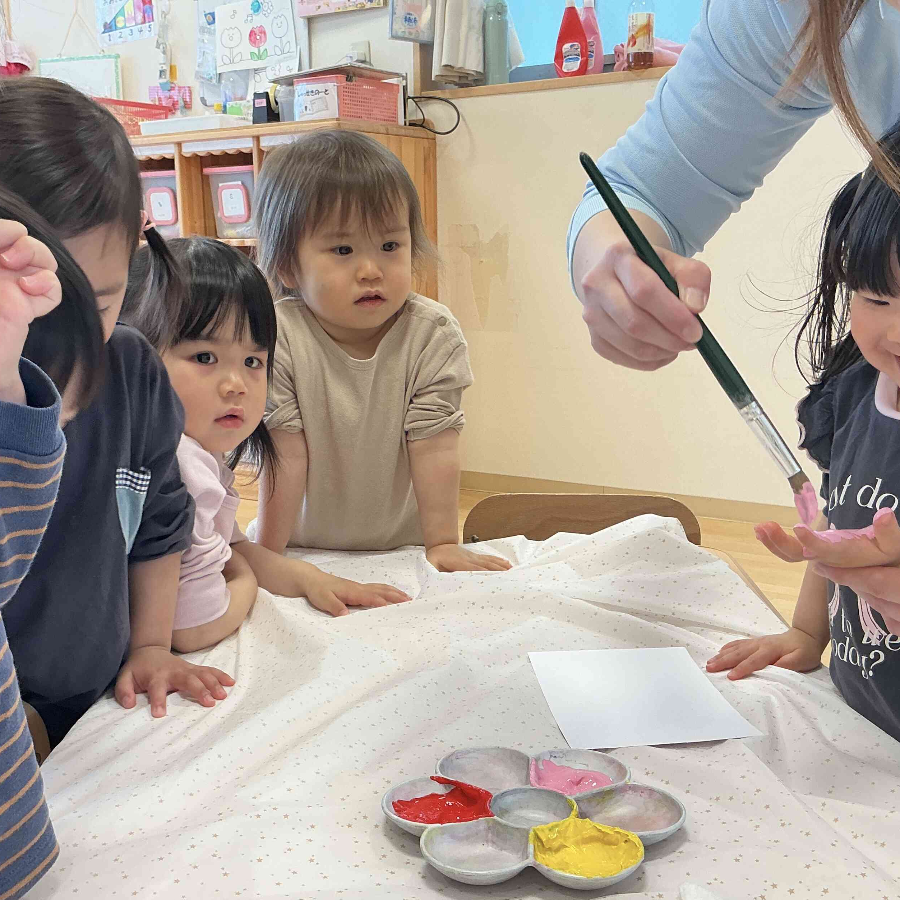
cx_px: 420
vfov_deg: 47.2
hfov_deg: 47.2
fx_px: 1030
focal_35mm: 35
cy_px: 455
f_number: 1.8
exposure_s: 1/50
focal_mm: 3
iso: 40
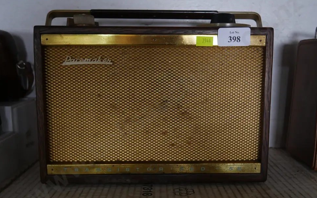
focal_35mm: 36
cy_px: 101
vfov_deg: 35.3
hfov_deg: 54.0
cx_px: 165
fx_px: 311
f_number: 3.6
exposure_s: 1/60
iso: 500
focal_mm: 16
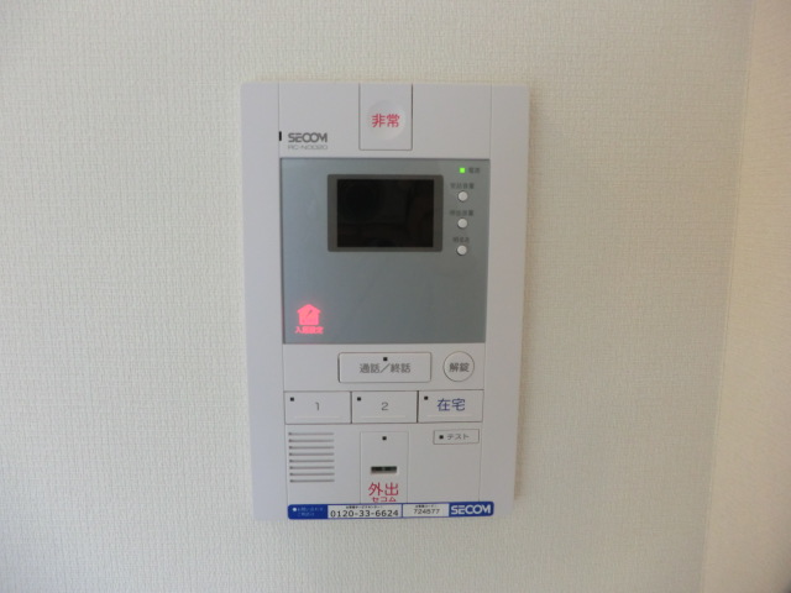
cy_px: 296
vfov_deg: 56.8
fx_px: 548
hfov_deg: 71.6
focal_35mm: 24
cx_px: 396
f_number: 3.2
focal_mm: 4.3
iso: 160
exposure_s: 1/60
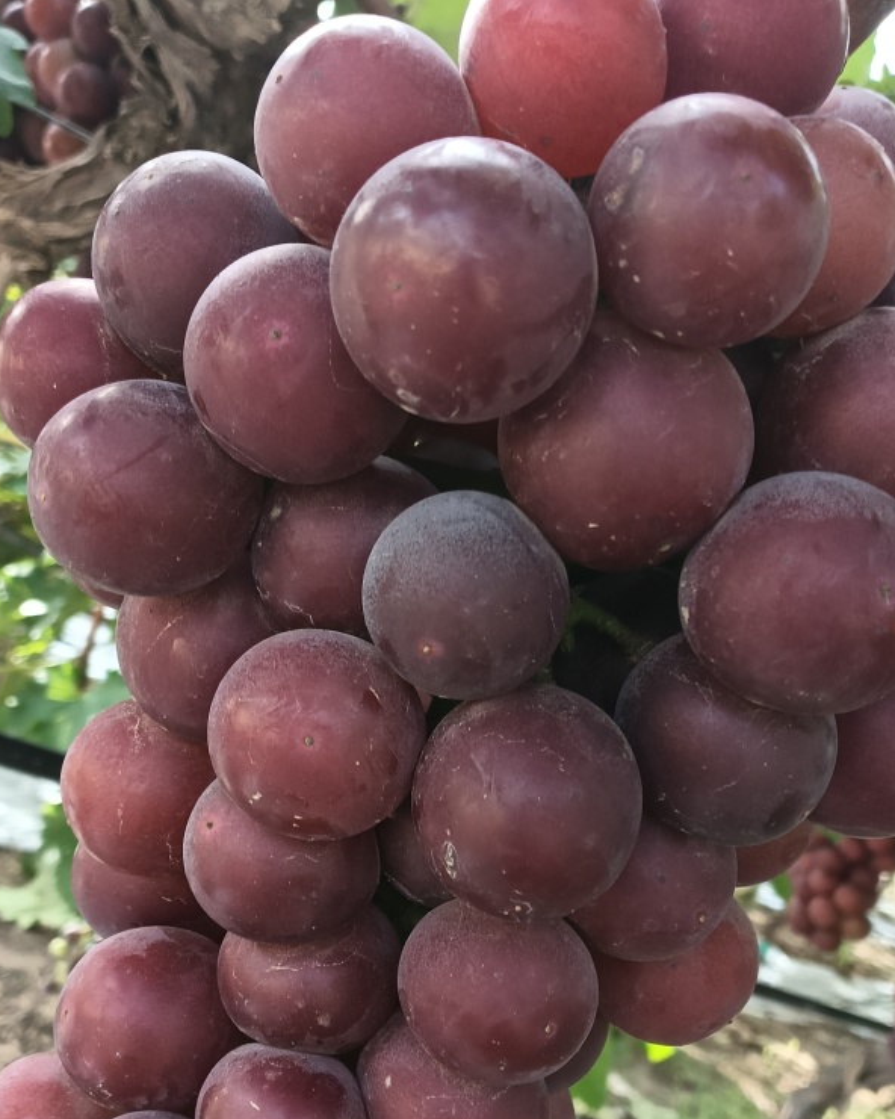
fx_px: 1258
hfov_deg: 39.1
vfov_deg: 47.5
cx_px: 411
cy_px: 696
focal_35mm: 38
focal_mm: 3.61
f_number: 1.8
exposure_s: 1/100
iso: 80
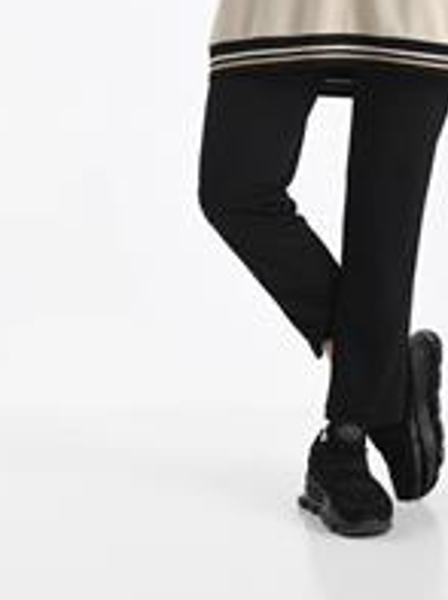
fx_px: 2476
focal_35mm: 143
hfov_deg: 10.3
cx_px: 296
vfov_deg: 13.6
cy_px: -12
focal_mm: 65
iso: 100
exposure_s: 1/160
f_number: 7.1
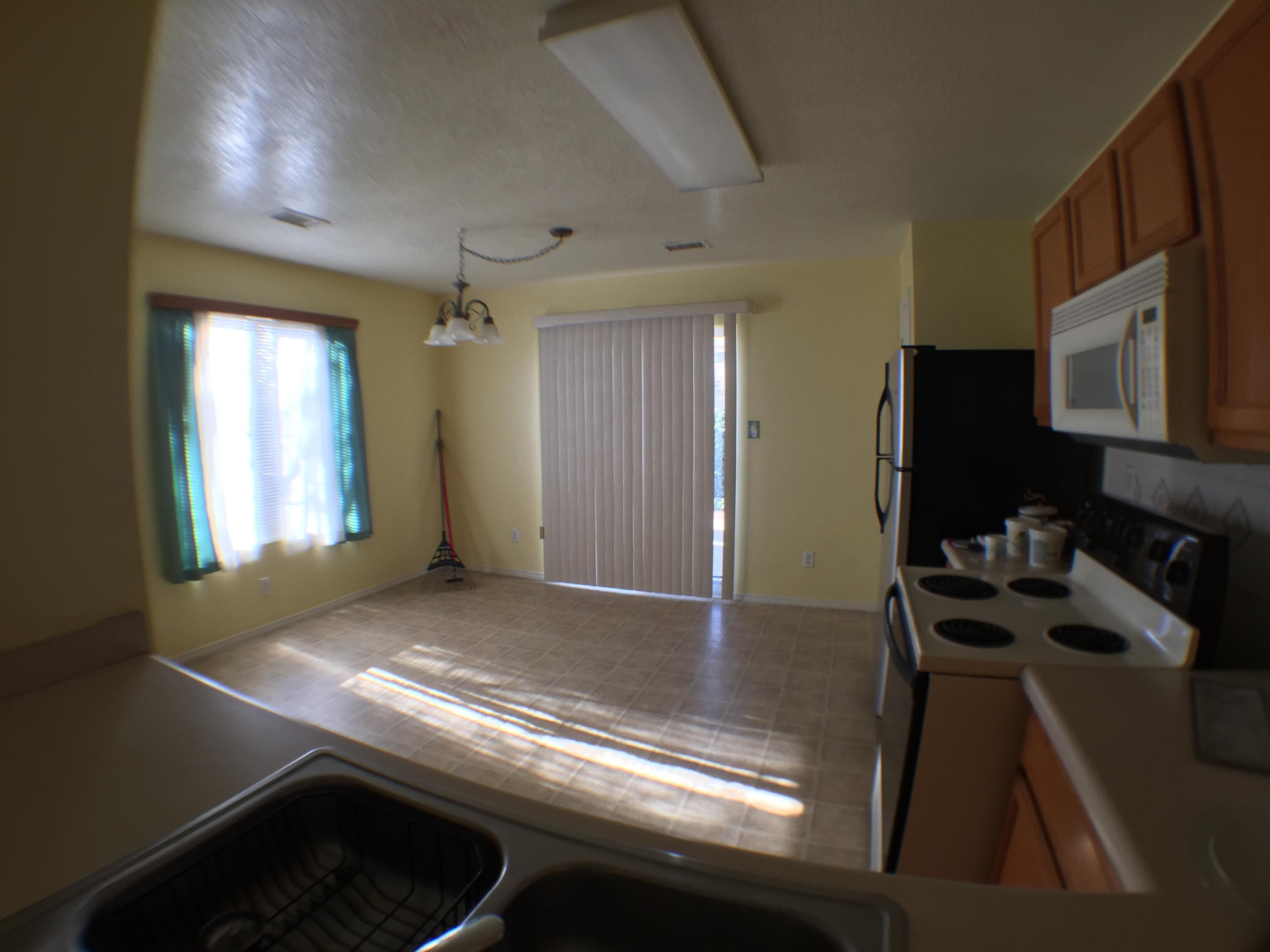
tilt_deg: -6.5
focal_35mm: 29
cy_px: 476
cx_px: 635
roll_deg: +1.3
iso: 32
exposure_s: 1/40
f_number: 2.2
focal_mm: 4.15
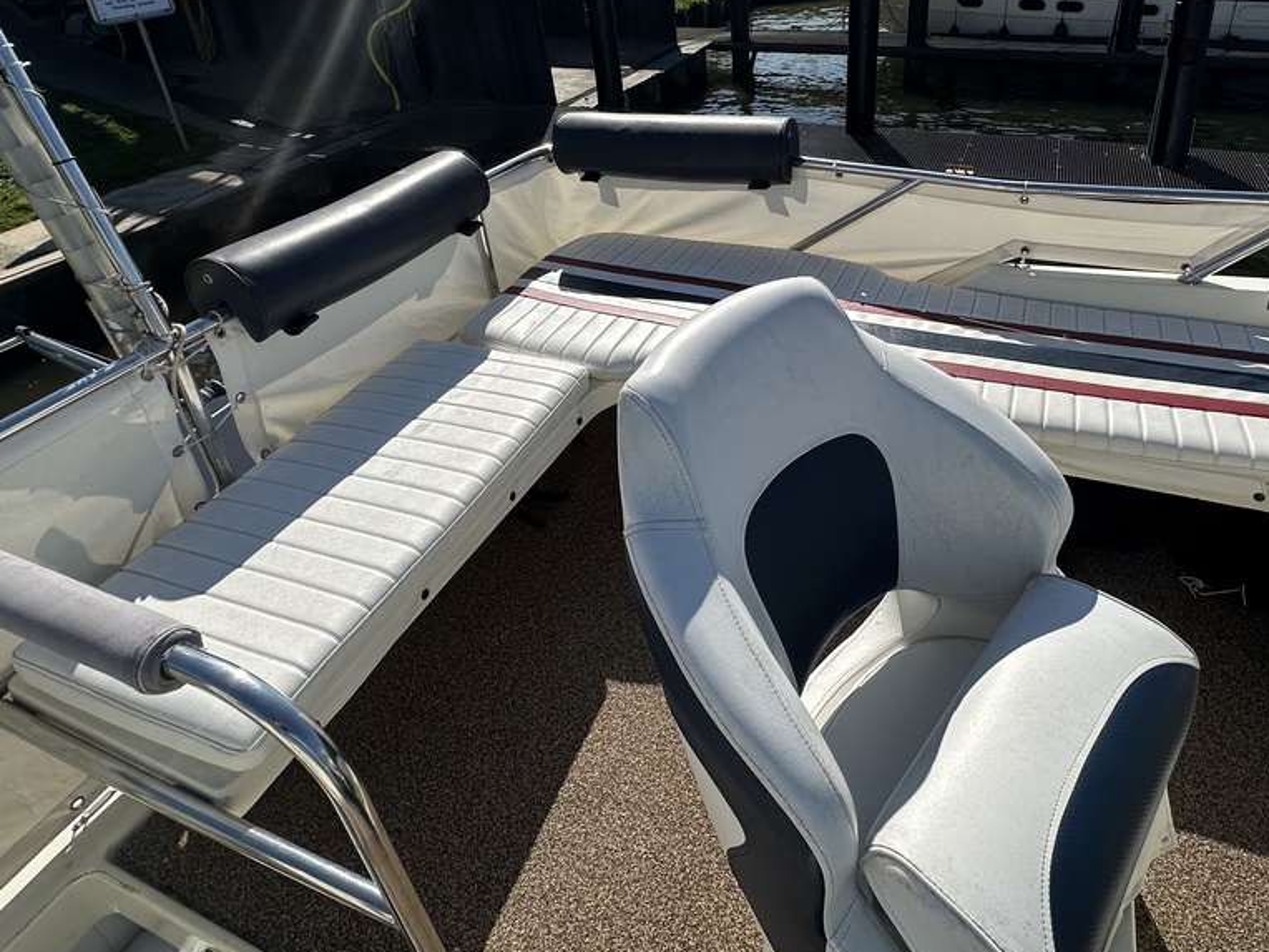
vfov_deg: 58.8
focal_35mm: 22
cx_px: 731
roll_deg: +2.6
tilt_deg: -26.9
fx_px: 807
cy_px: 276
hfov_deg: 75.9
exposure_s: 1/3731
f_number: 2.2
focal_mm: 2.22
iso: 50
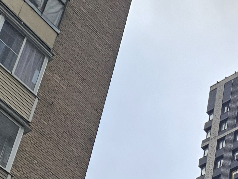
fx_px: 653
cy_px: 369
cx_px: 344
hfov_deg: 18.6
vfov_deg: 13.2
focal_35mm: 95
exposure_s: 1/180
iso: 80
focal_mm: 5.4
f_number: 1.8
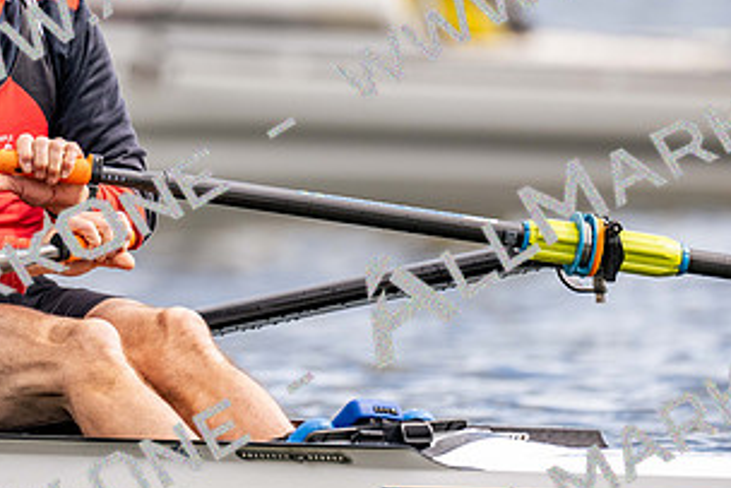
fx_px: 23280
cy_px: 141
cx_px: 159
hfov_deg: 1.8
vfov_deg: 1.2
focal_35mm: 1146
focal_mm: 600
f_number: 4
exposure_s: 1/2500
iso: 280
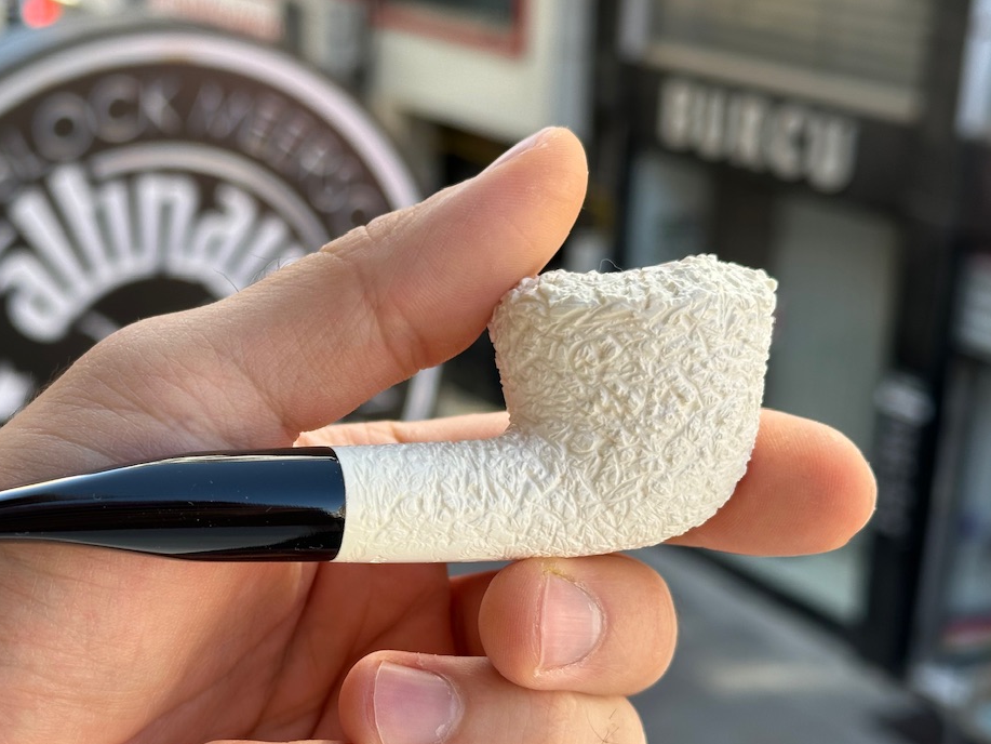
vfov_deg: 21.9
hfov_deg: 28.7
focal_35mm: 67
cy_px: 449
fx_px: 1918
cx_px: 308
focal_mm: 6.86
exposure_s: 1/478
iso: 64
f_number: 1.78
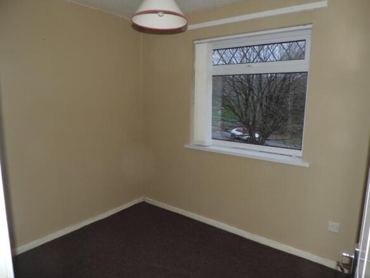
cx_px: 185
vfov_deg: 56.8
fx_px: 256
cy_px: 139
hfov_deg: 71.6
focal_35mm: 24
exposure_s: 1/30
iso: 200
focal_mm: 4.3
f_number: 3
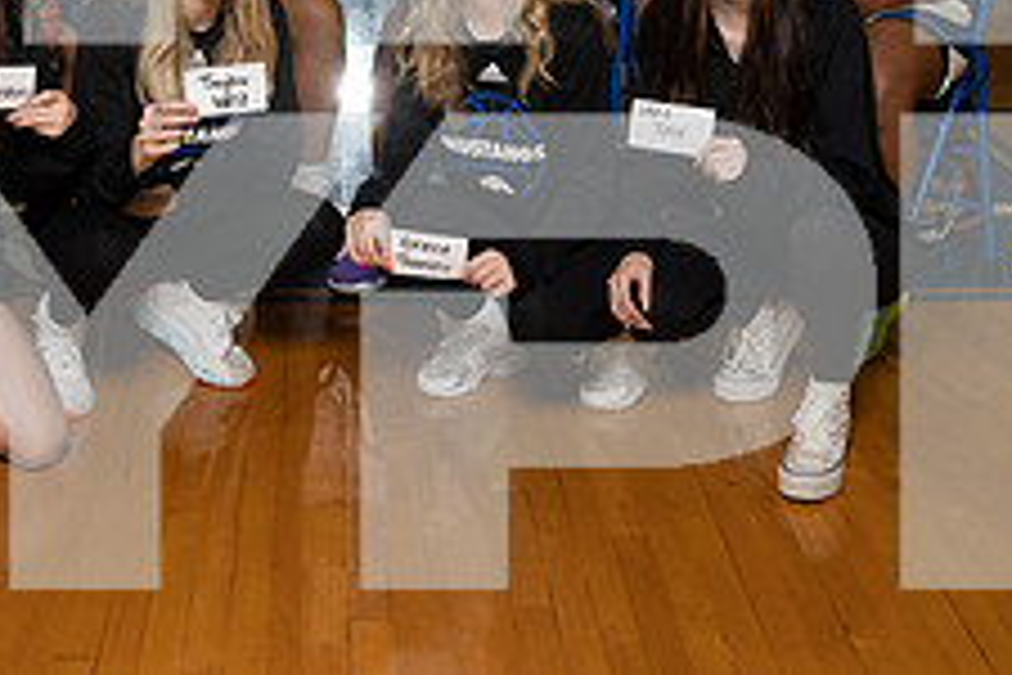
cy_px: -191
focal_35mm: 62
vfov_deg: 20.2
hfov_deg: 31.9
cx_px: 288
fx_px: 1743
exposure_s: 1/250
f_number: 8
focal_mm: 24
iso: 640
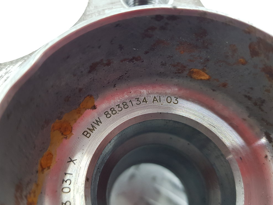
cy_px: 101
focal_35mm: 27
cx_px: 133
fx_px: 213
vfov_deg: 51.4
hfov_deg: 65.3
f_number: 1.7
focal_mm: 4.2
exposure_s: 1/50
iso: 160
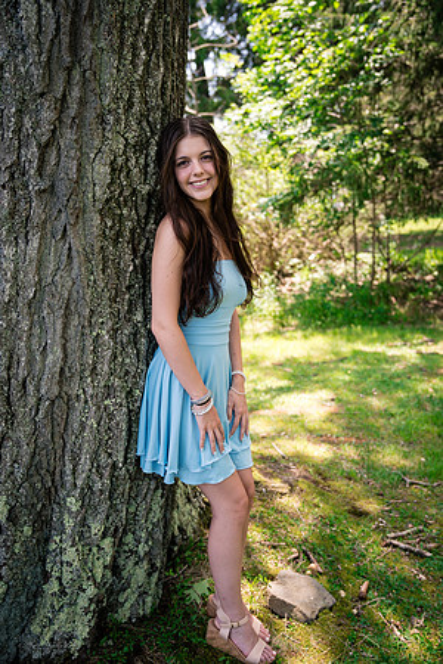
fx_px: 591
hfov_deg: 41.1
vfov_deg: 58.7
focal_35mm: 32
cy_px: 332
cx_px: 222
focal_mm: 32
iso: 125
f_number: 2.8
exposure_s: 1/250
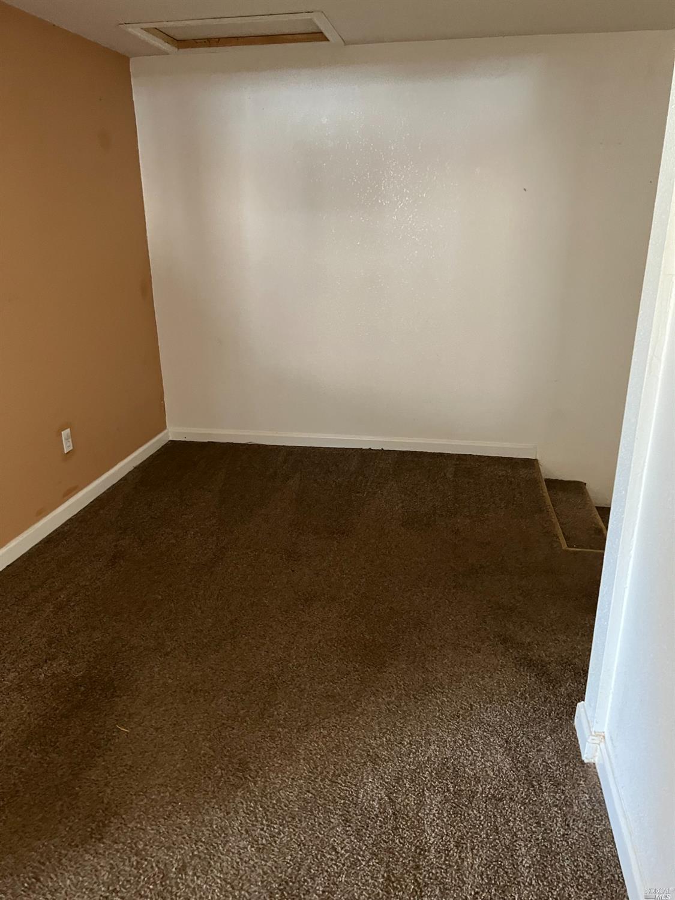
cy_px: 450
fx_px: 676
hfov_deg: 53.1
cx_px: 338
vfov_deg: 67.3
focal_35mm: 26
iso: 500
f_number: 1.5
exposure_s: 1/42
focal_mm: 5.7
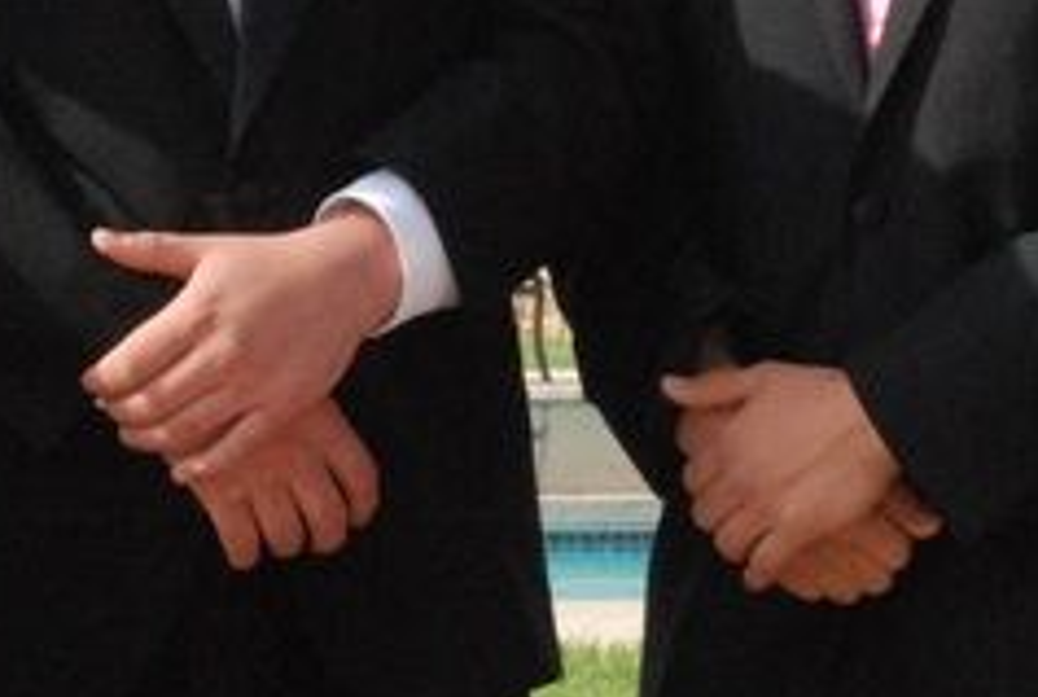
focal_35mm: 275
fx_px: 7944
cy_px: -254
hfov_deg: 7.5
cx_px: 530
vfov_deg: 5.0
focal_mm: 58
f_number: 22
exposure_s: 1/200
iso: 1600
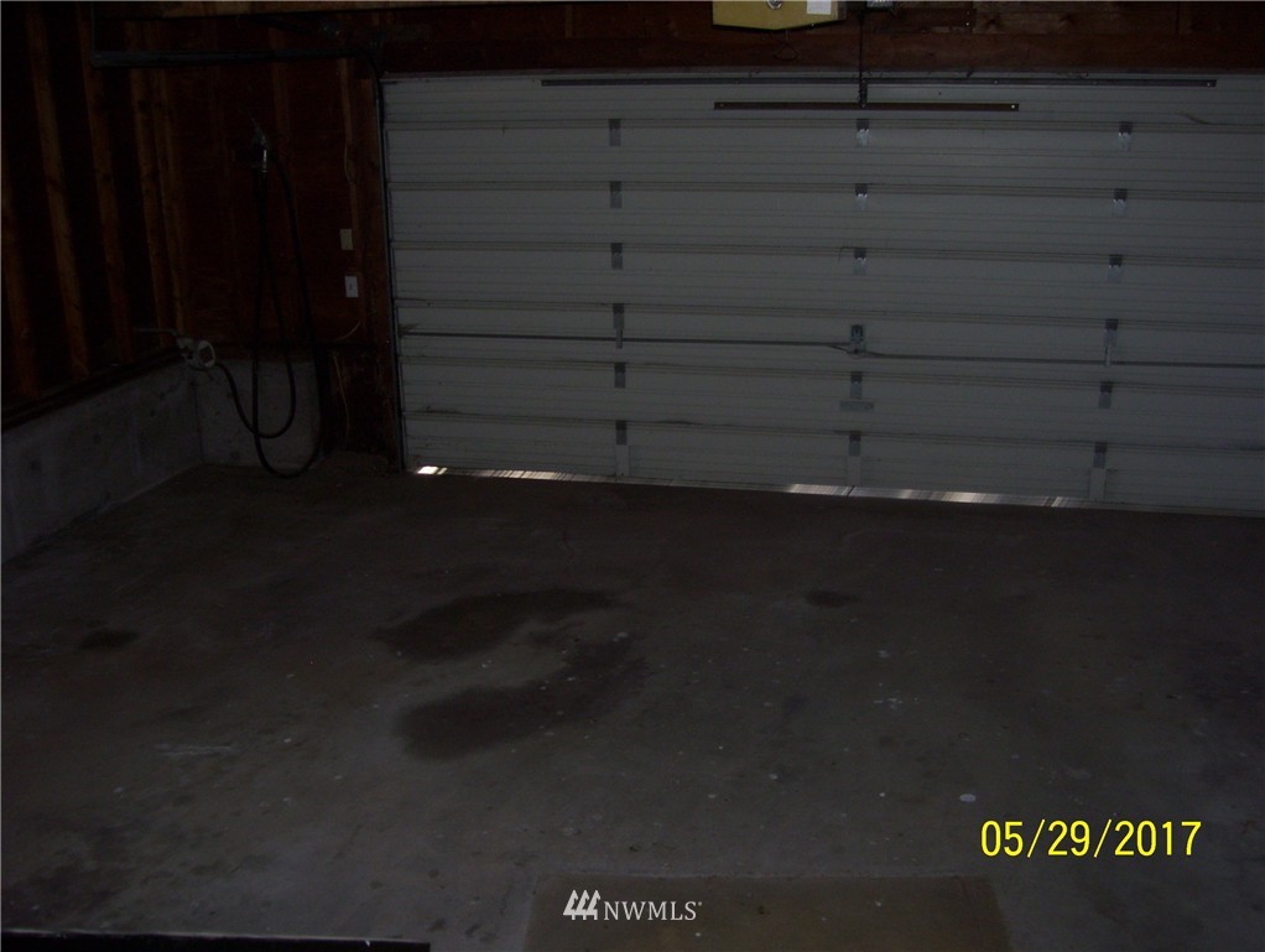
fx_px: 1317
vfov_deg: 39.7
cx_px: 632
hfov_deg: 51.3
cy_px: 476
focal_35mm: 36
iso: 100
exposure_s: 1/60
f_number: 2.7
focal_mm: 6
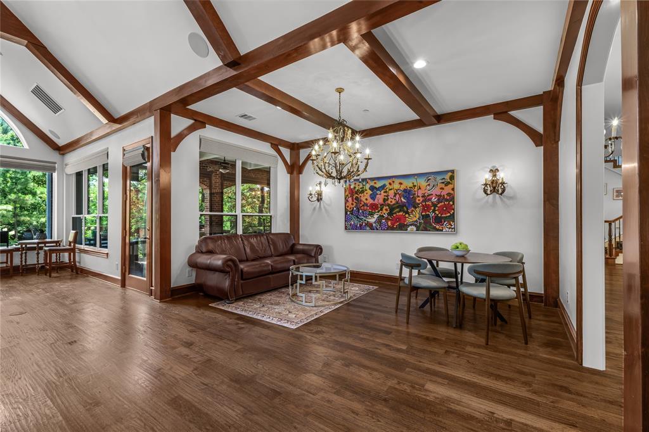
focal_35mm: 15
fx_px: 270
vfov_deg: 77.3
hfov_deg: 100.4
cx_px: 324
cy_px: 216
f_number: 10
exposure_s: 1/2
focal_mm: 10
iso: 200
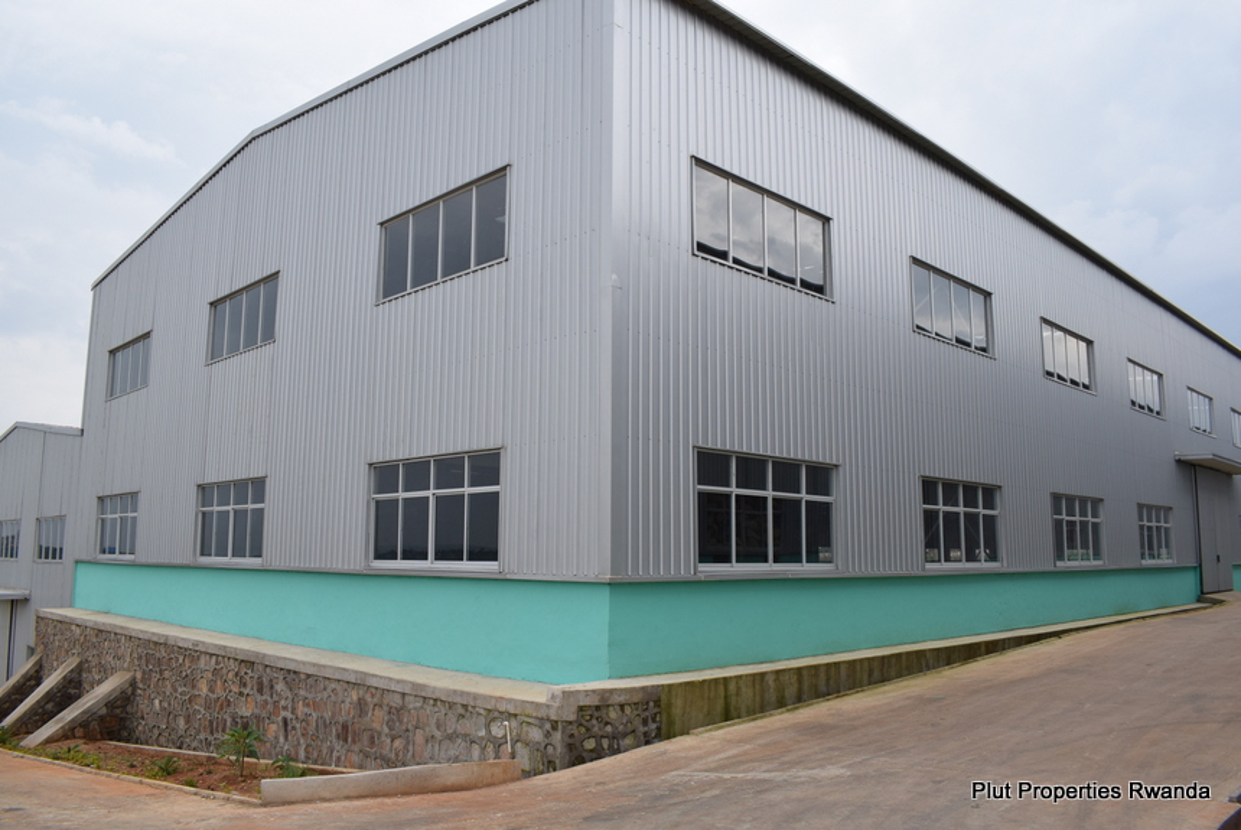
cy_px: 415
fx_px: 932
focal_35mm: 27
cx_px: 620
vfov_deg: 48.0
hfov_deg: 67.3
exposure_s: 1/250
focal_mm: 18
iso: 250
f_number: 8
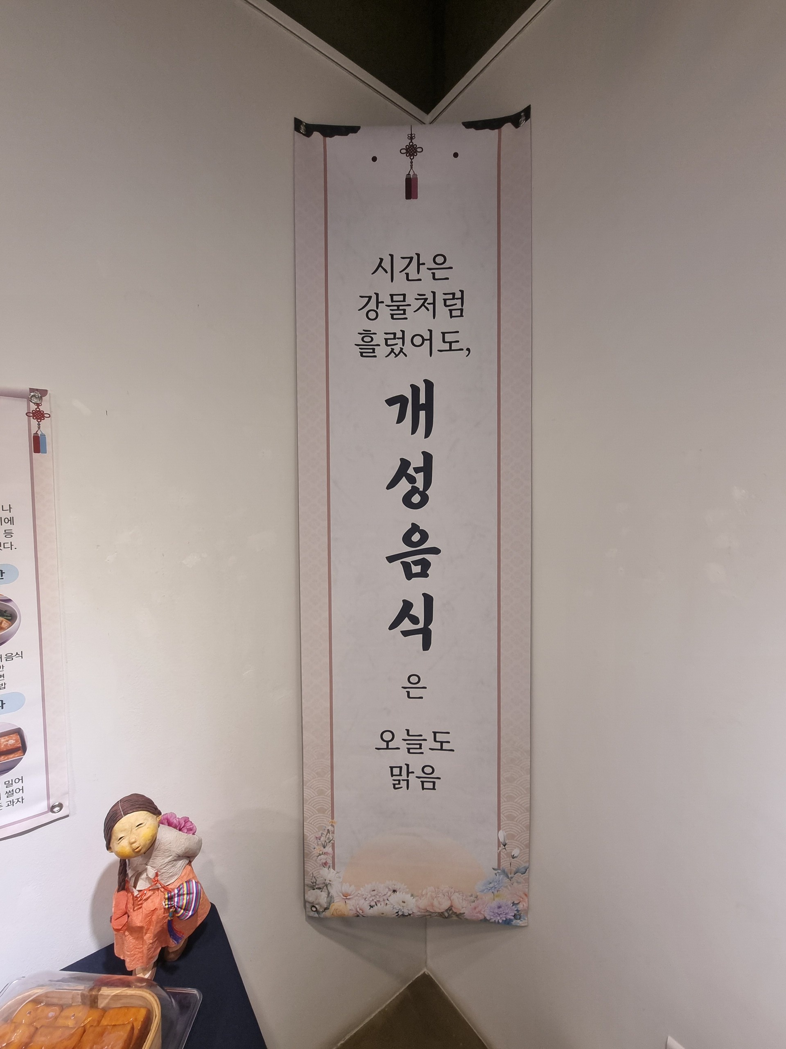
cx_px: 393
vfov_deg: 106.2
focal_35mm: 13
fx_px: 394
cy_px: 524
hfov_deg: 89.9
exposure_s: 1/60
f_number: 2.2
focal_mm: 2.2
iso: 100
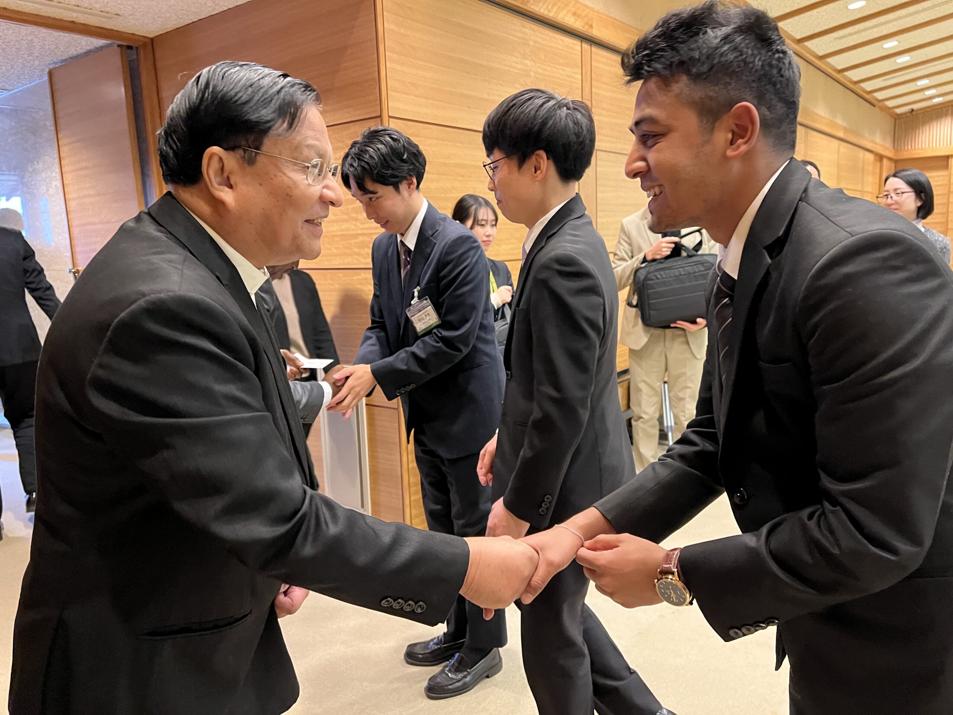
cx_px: 476
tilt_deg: -9.4
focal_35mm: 26
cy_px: 358
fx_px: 716
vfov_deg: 53.1
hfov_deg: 67.3
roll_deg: +1.9
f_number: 1.5
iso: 400
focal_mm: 5.7
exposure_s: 1/33
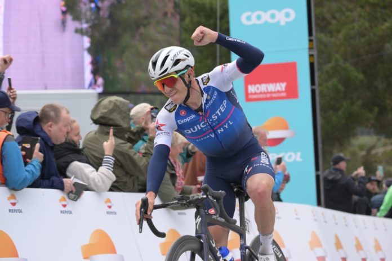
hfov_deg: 15.8
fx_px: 1415
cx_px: 196
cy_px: 130
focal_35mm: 130
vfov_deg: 10.5
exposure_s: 1/640
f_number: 5.6
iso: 1600
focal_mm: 130
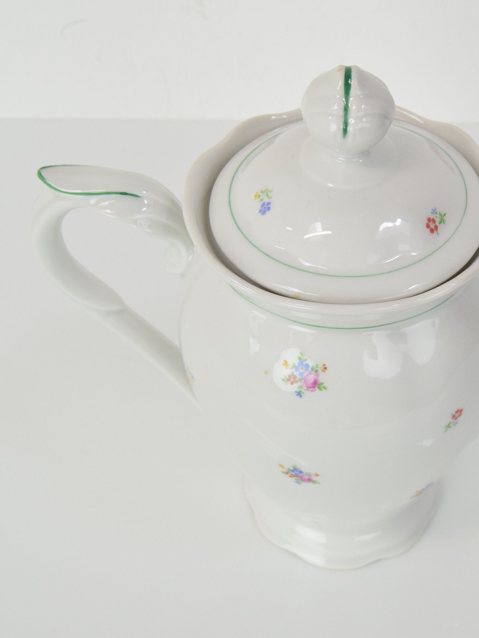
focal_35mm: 61
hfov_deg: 23.9
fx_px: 1125
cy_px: 317
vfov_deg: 31.7
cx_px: 335
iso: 1600
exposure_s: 1/250
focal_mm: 28
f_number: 8
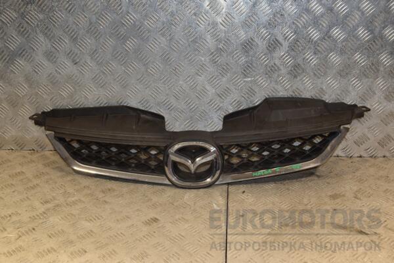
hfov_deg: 43.6
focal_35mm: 45
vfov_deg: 29.9
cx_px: 197
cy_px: 132
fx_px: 492
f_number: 7.1
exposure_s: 1/200
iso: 800
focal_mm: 30
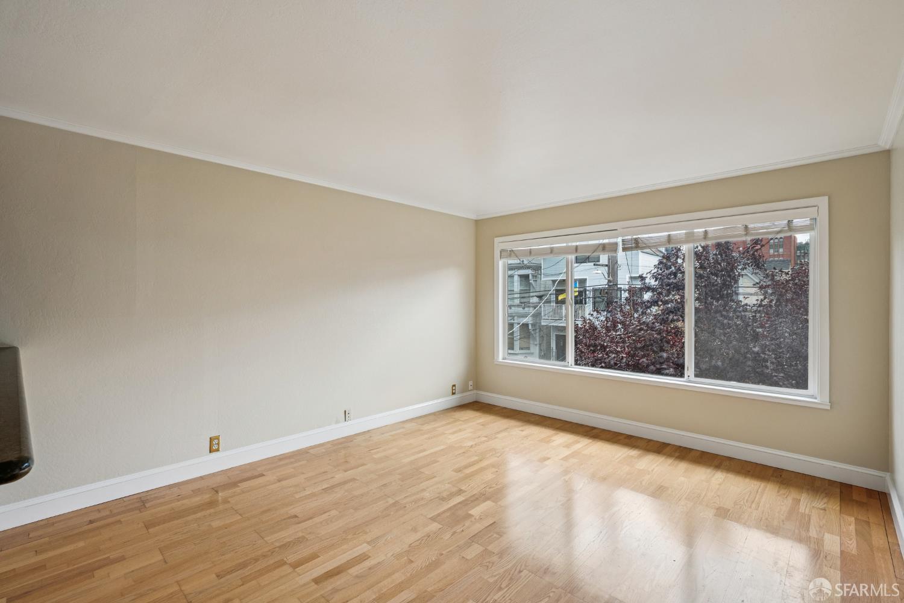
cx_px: 452
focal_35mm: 16
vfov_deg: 73.7
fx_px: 402
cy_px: 302
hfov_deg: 96.7
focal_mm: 16
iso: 640
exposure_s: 1/250
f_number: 8
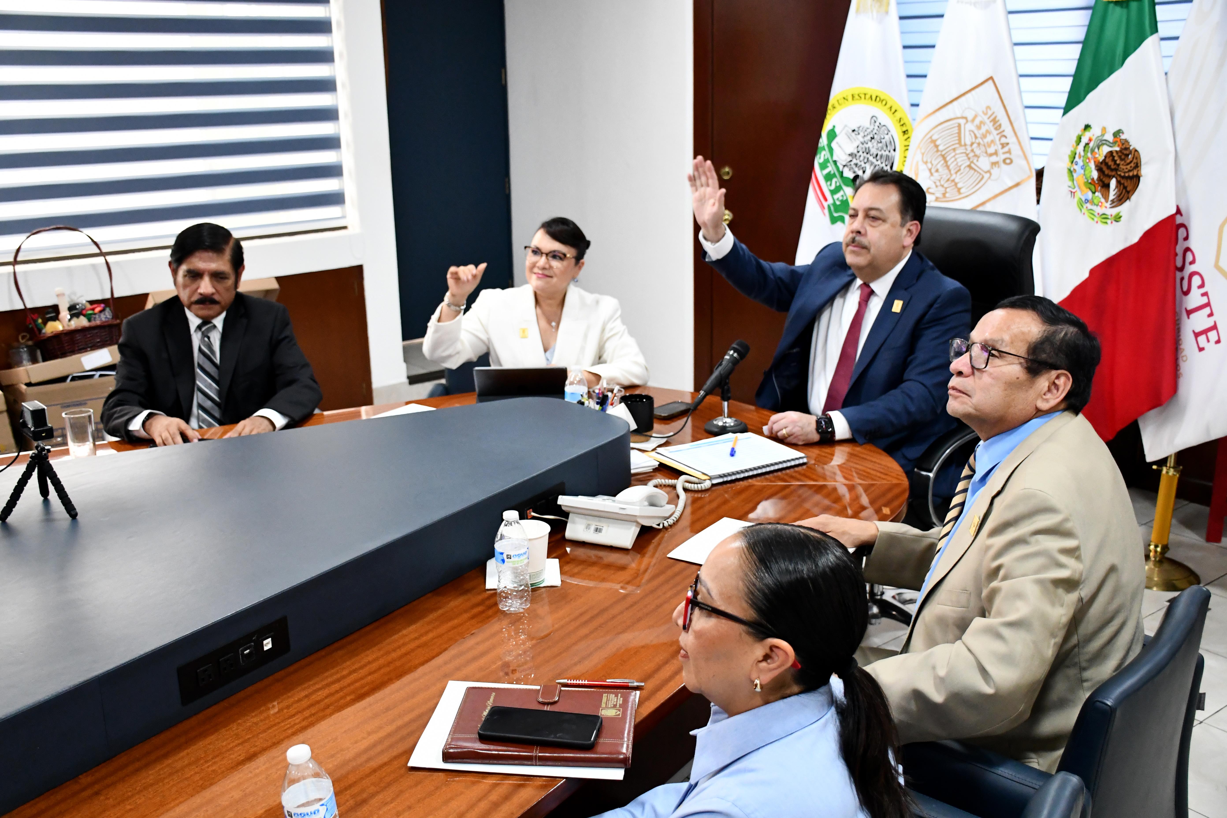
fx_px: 1227
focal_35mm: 36
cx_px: 614
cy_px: 409
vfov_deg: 36.9
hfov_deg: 53.1
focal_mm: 24
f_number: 3.8
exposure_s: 1/125
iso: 3200
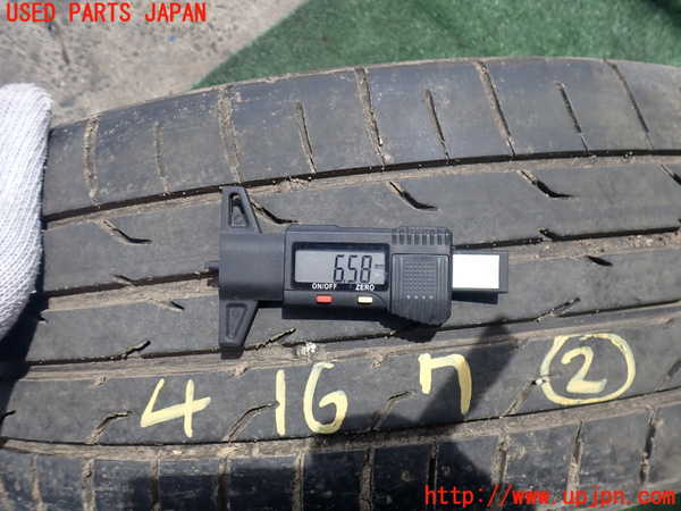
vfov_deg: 46.8
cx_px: 340
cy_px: 256
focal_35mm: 30
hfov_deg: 60.0
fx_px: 590
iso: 100
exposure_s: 1/640
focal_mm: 5.4
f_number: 3.2
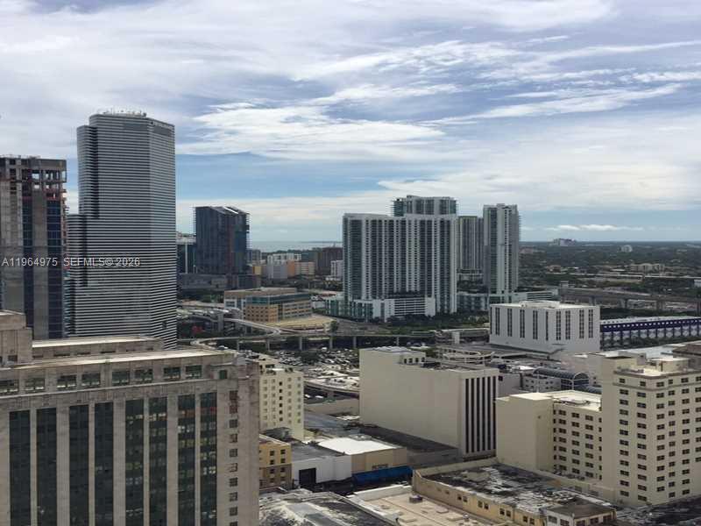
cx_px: 350
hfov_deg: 61.7
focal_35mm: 29
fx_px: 587
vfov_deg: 48.2
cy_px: 263
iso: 32
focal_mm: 4.15
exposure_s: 1/4405
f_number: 2.2
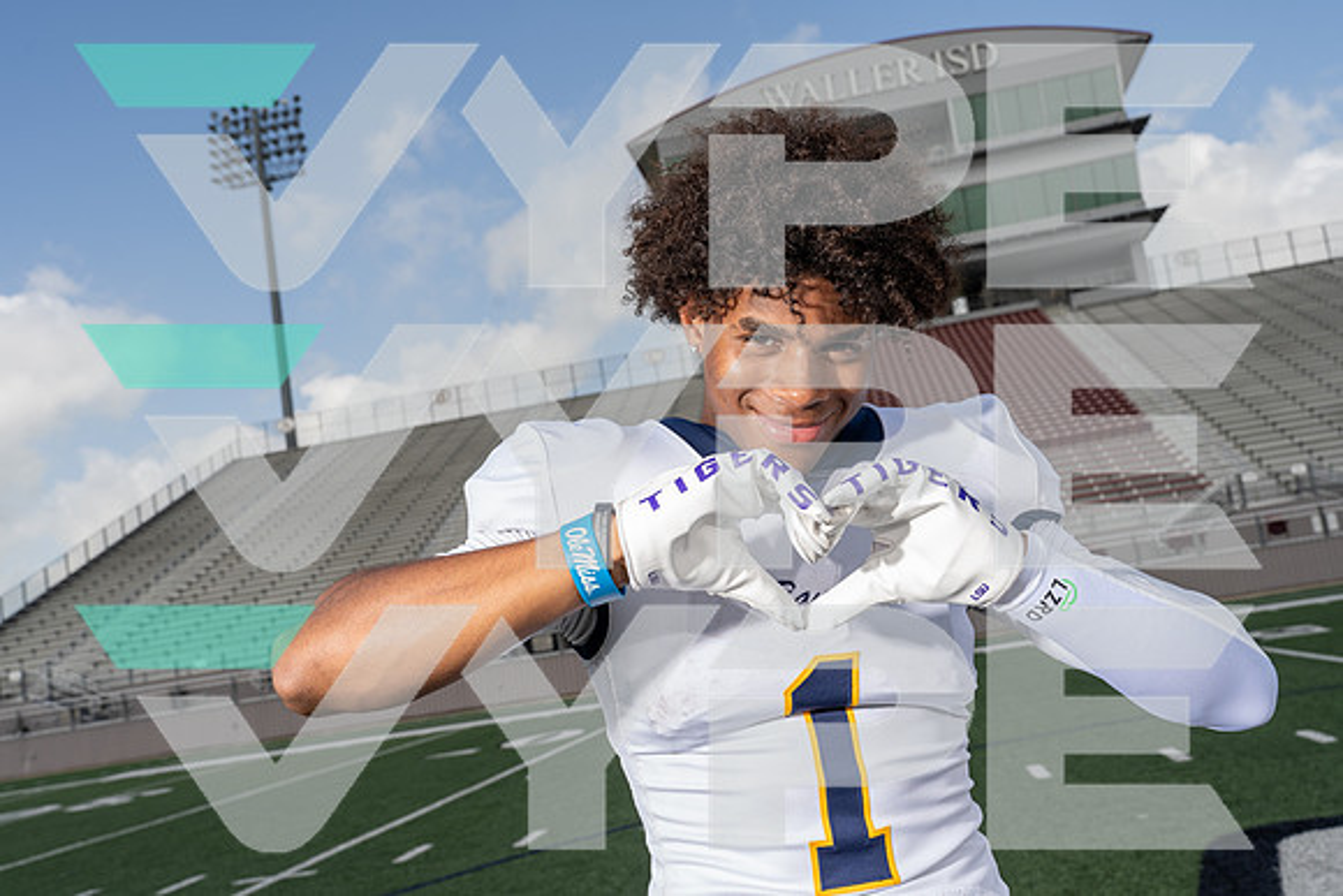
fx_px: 1306
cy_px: 448
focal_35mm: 35
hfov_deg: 54.4
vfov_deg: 37.9
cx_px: 672
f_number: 8
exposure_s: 1/250
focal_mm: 35
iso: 100
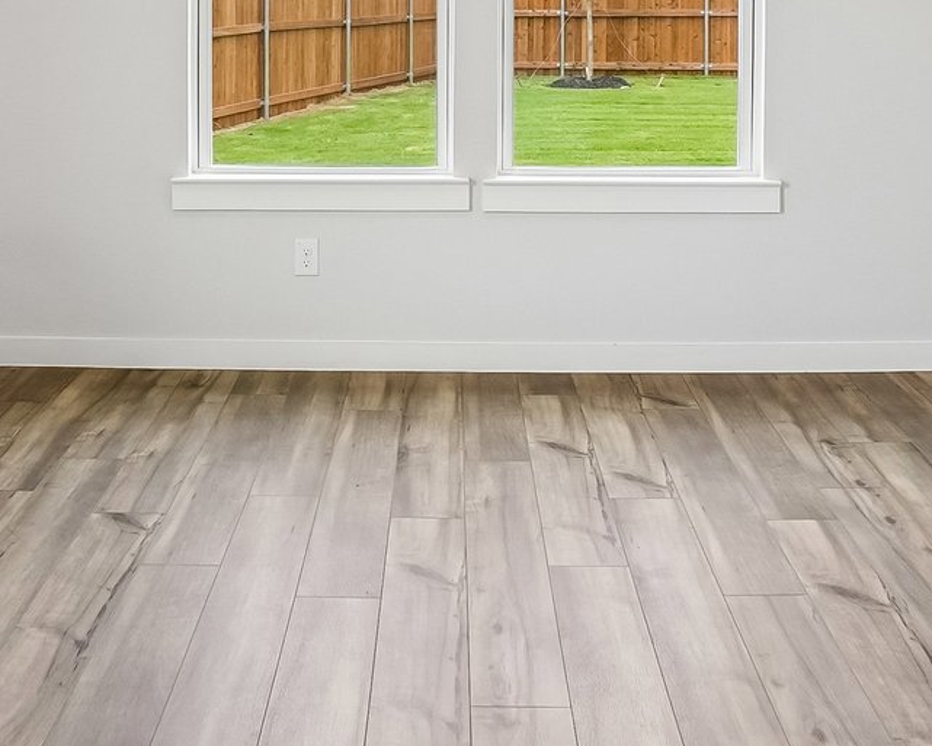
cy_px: -20
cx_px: 477
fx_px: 1241
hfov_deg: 41.1
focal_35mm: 45
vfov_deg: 30.8
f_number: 8
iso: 400
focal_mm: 10
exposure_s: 1/160
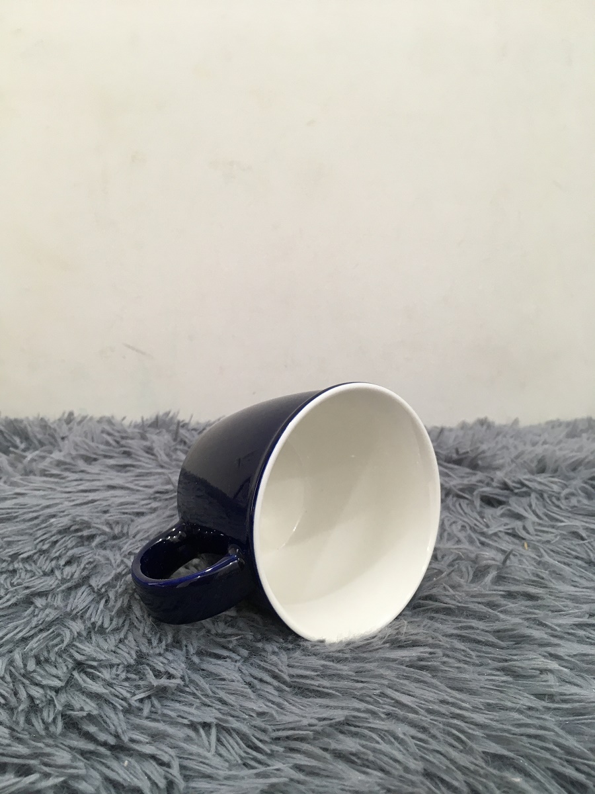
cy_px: 397
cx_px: 298
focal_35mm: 29
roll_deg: -0.1
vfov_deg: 61.7
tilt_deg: -13.7
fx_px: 665
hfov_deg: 48.2
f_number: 2.2
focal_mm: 4.15
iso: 100
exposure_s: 1/33
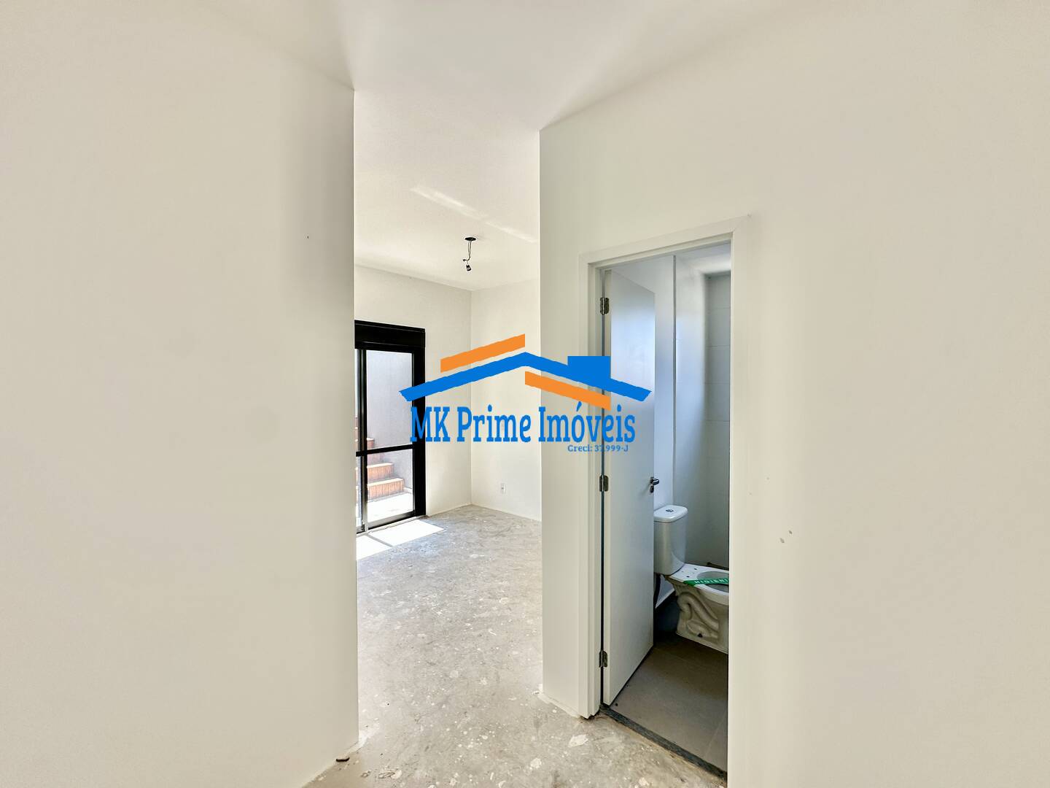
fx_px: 425
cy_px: 394
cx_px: 525
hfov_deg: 102.1
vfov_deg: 85.7
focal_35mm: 14
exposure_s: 1/221
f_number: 2.2
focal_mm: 2.22
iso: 40
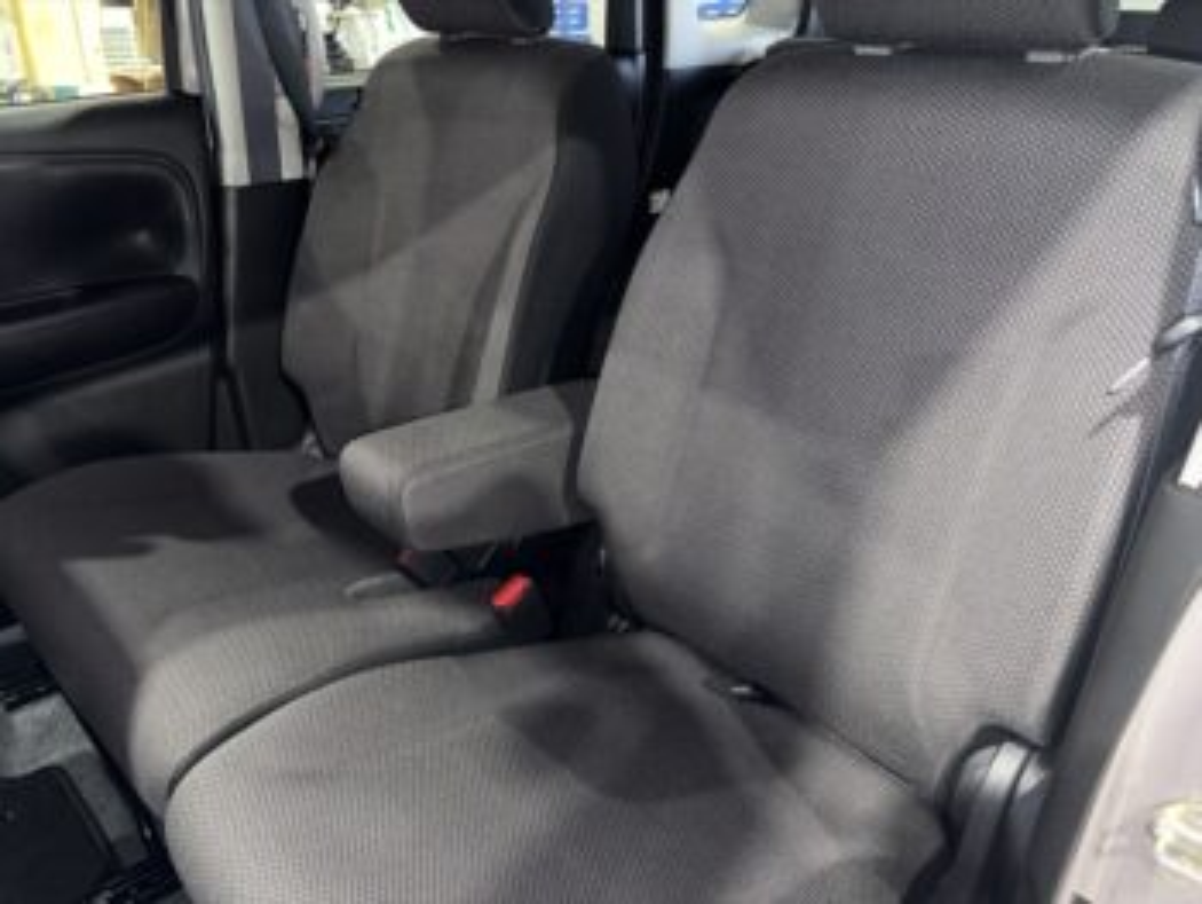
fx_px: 903
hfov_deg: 67.3
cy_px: 452
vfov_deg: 53.1
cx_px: 601
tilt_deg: -25.7
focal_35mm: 26
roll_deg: +0.7
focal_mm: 5.96
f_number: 1.6
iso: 100
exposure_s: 1/6
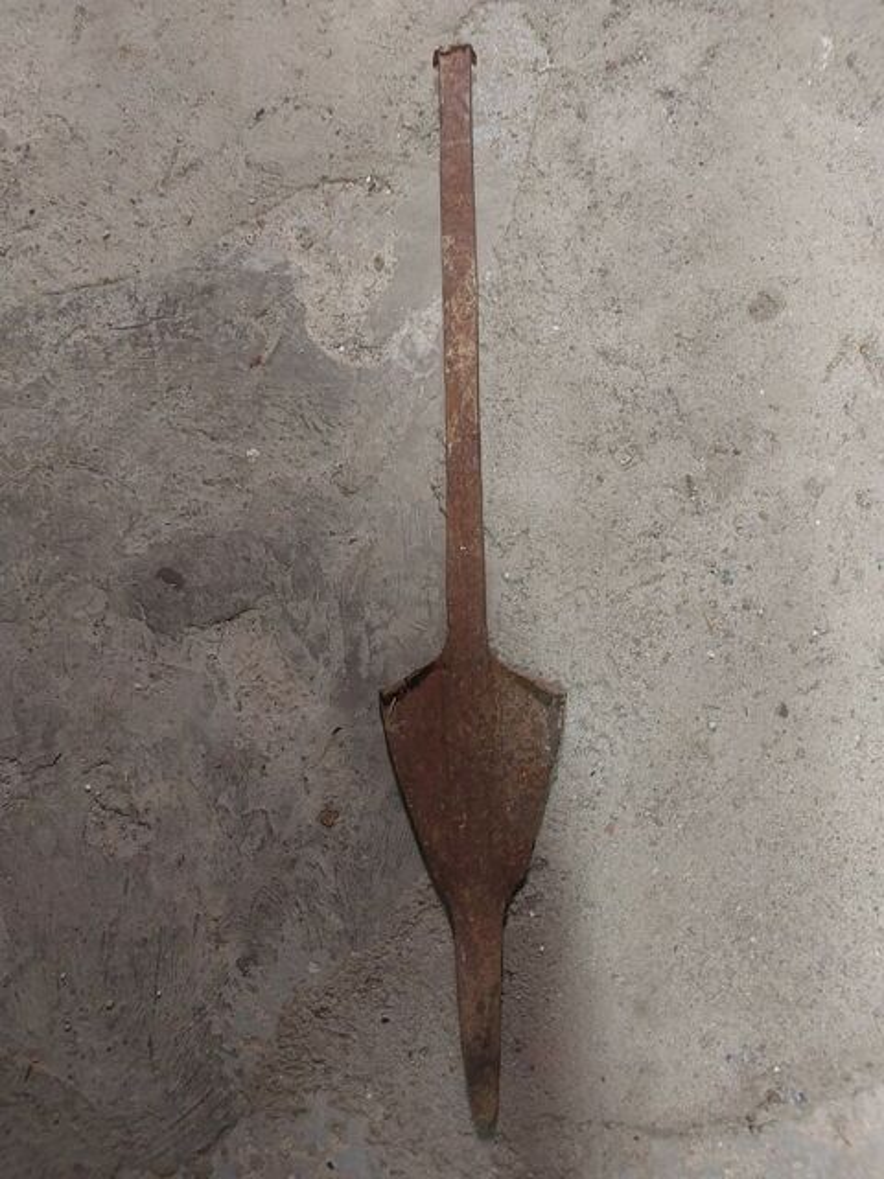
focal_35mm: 30
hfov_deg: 46.8
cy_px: 590
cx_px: 442
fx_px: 1021
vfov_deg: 60.0
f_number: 1.8
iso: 320
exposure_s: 1/25
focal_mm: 4.6
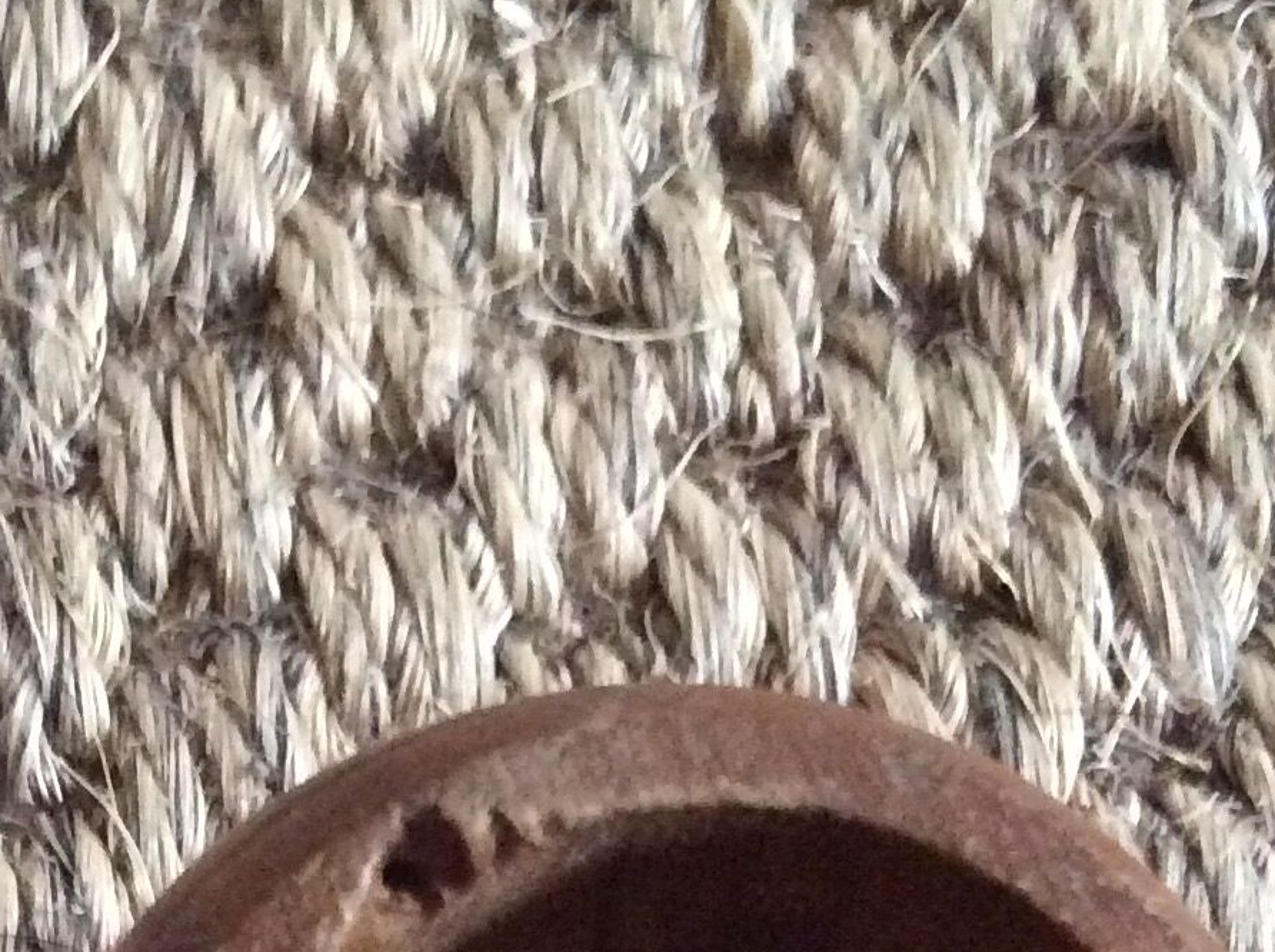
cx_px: 264
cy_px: 865
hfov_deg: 20.9
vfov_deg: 15.7
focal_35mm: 93
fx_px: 3420
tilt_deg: -76.8
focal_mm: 3.3
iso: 500
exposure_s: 1/17
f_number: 2.4
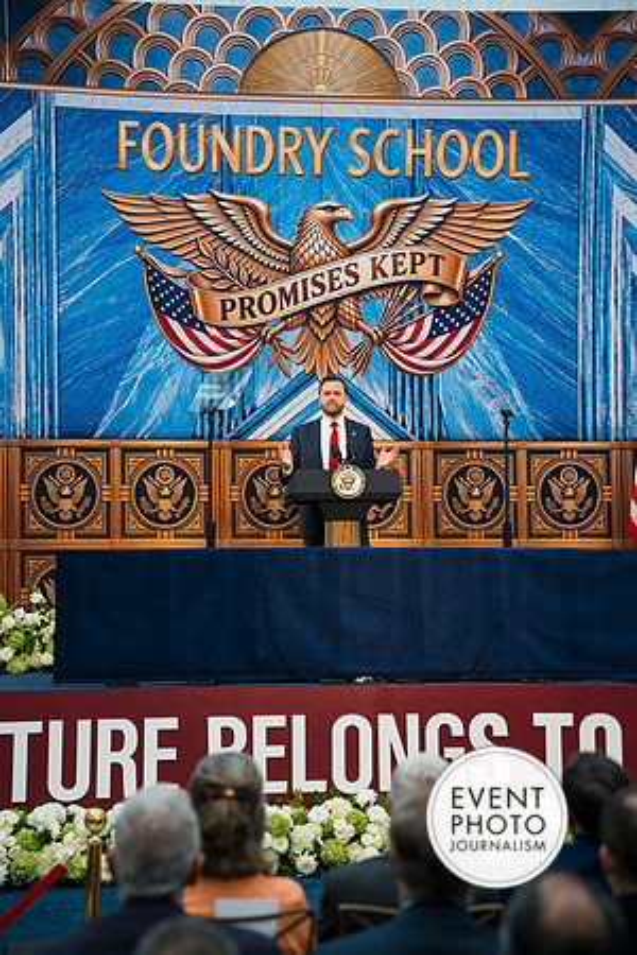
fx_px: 1778
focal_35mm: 67
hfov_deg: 20.3
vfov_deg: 30.1
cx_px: 318
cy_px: 478
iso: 360
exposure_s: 1/320
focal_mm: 67
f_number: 2.8
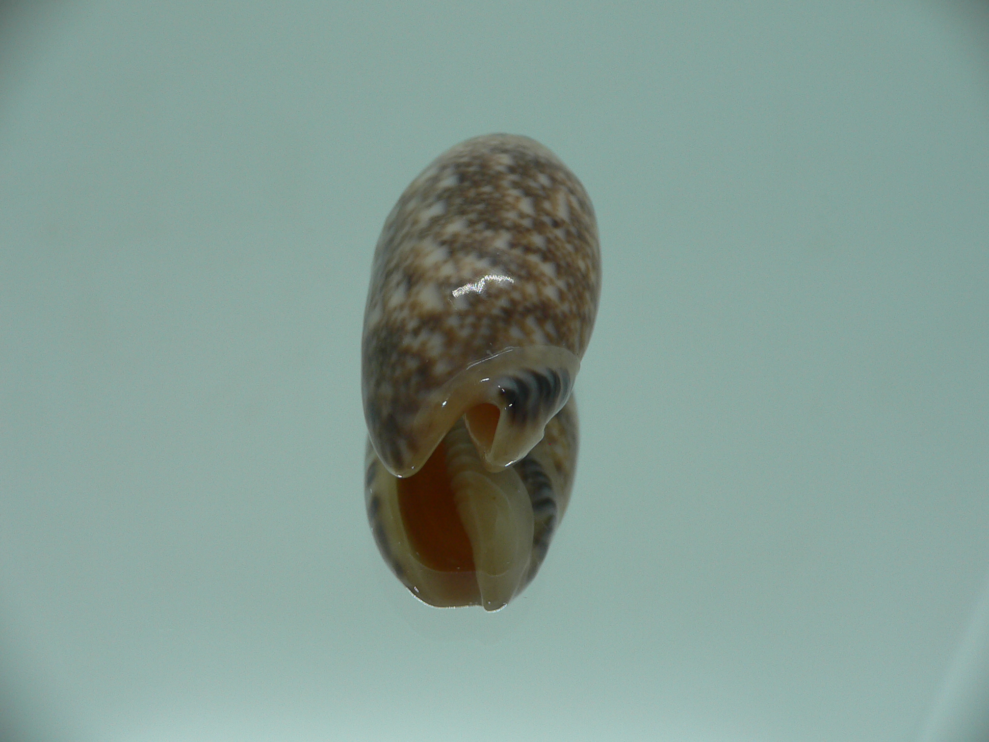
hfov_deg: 52.6
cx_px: 494
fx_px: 1000
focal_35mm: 35
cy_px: 371
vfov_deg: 40.7
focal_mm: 4.6
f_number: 2.8
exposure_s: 1/60
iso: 80
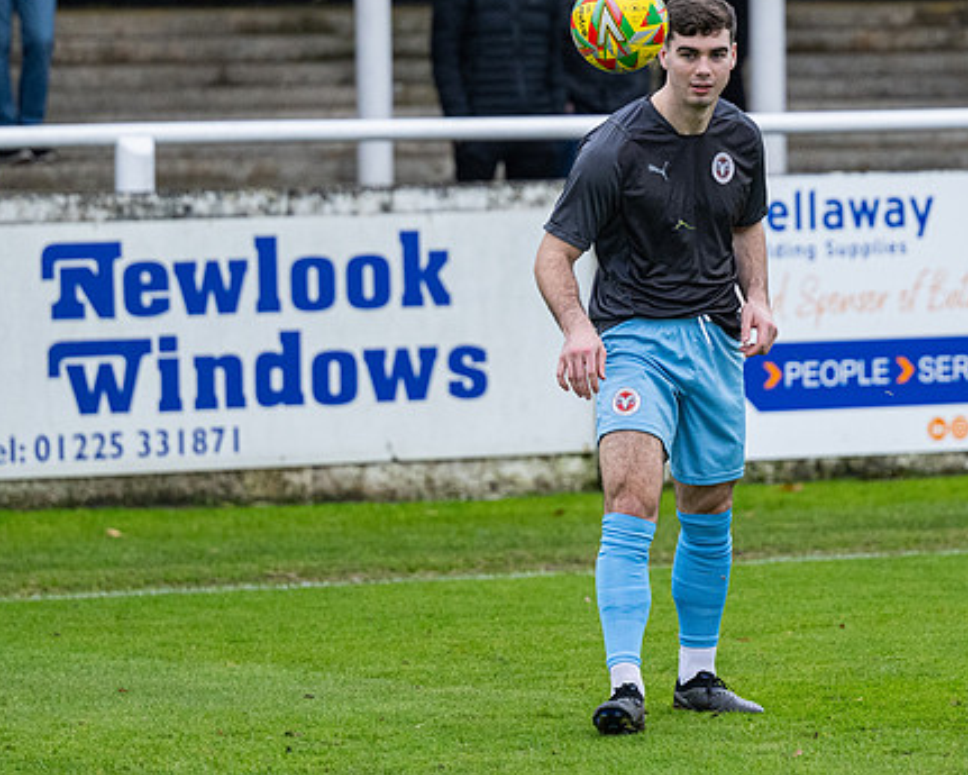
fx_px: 8511
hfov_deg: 6.5
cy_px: 274
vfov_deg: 5.2
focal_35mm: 297
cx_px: 640
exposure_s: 1/1000
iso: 1000
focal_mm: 135
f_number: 2.8
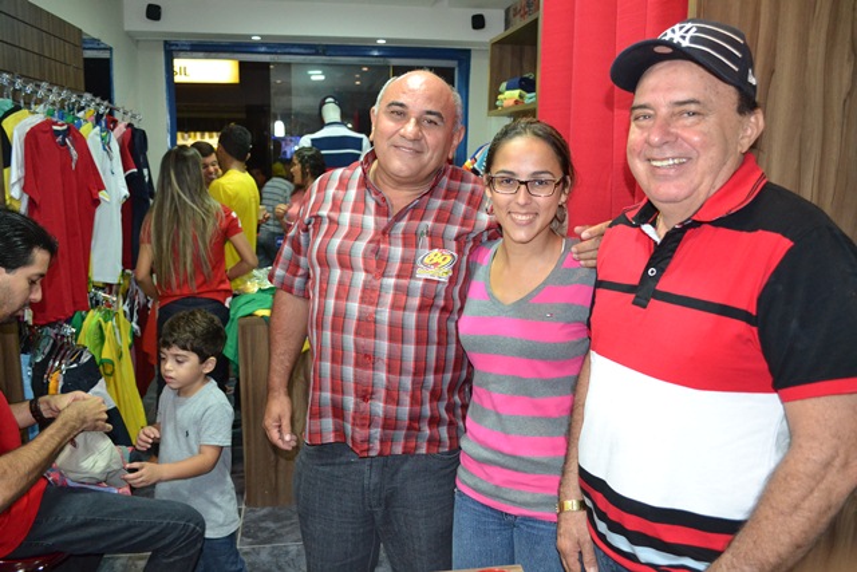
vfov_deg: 48.0
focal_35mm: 27
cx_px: 428
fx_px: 643
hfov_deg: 67.4
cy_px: 286
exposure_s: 1/60
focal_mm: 18
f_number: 3.5
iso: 1800
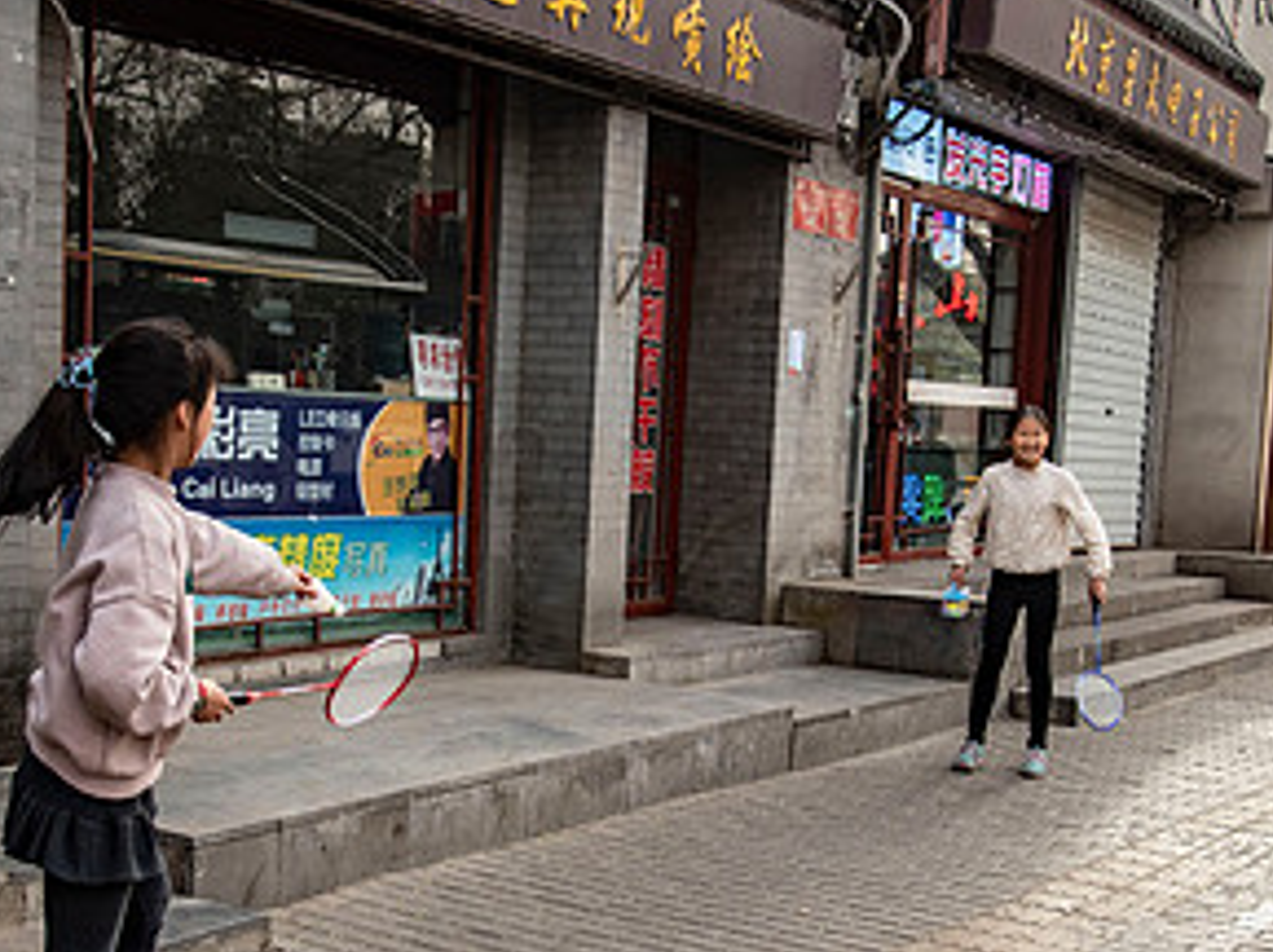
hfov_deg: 33.3
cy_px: 681
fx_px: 2130
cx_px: 617
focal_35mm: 58
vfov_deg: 25.0
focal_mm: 30
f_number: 4
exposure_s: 1/800
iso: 500
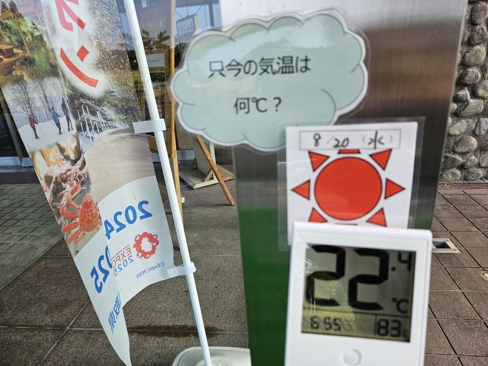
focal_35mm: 23
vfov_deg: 58.9
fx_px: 324
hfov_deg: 73.9
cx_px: 244
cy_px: 183
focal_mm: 5.4
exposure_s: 1/226
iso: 40
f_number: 1.8
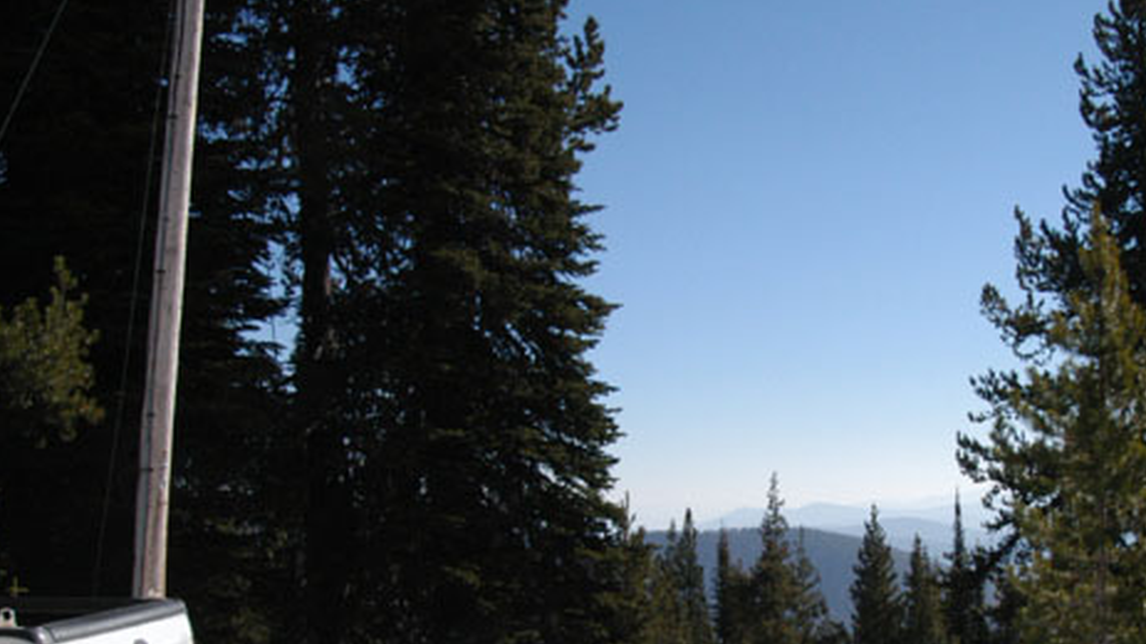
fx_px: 1731
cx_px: 817
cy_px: 529
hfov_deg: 36.0
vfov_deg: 20.8
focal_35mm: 57
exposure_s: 1/640
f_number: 13
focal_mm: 24
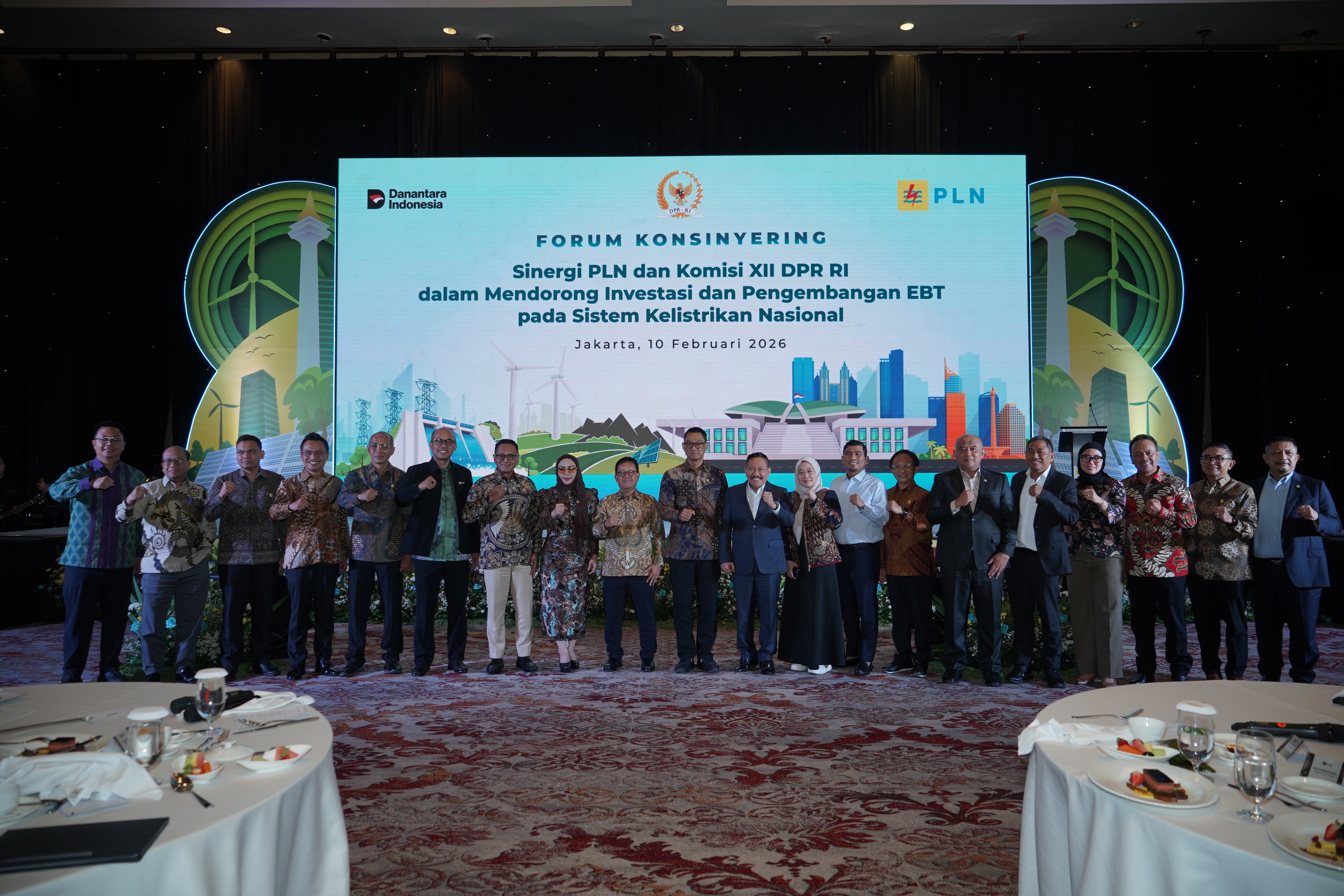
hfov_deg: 73.7
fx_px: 896
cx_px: 672
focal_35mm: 24
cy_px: 448
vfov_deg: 53.1
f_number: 4
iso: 640
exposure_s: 1/200
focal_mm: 24
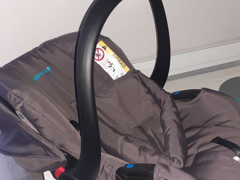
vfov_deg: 32.8
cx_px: 137
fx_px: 305
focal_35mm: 44
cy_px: 95
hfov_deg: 42.9
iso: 1000
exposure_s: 1/17
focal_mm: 3.6
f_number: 1.9
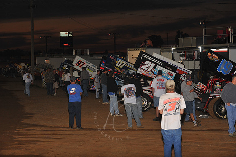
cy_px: 78
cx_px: 118
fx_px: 734
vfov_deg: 12.2
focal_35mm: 112
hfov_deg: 18.3
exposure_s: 1/320
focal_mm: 112
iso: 1000
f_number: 8
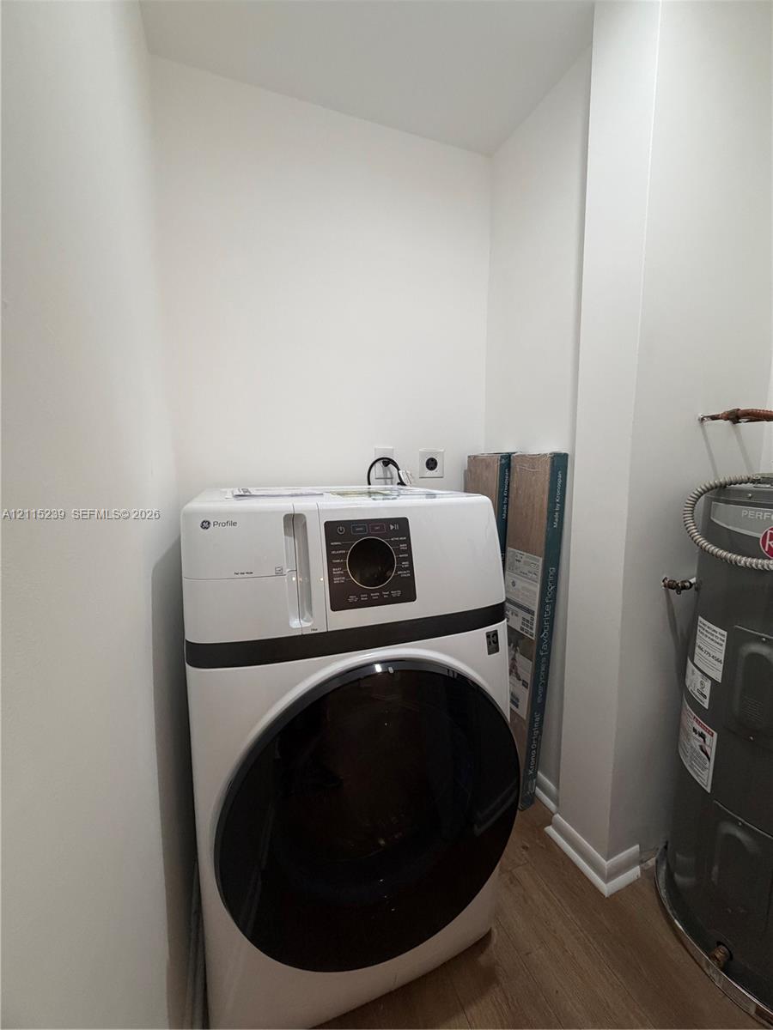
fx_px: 417
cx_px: 386
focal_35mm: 14
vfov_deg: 102.1
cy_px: 515
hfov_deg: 85.7
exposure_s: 1/120
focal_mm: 2.22
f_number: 2.2
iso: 250
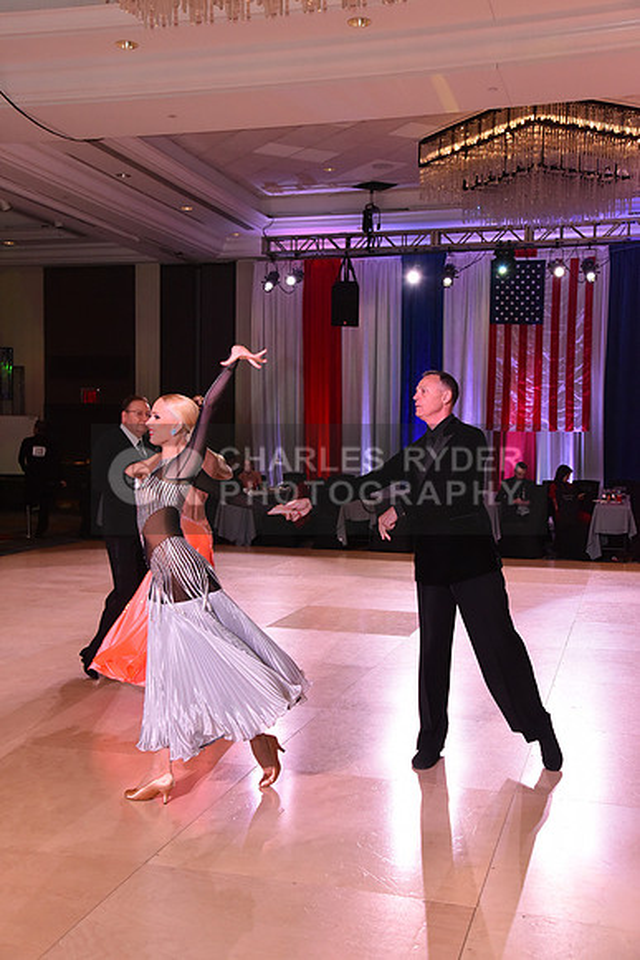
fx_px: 1066
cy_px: 480
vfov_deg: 48.4
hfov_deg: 33.4
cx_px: 320
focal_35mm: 40
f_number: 6.3
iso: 2500
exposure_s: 1/320
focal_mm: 40
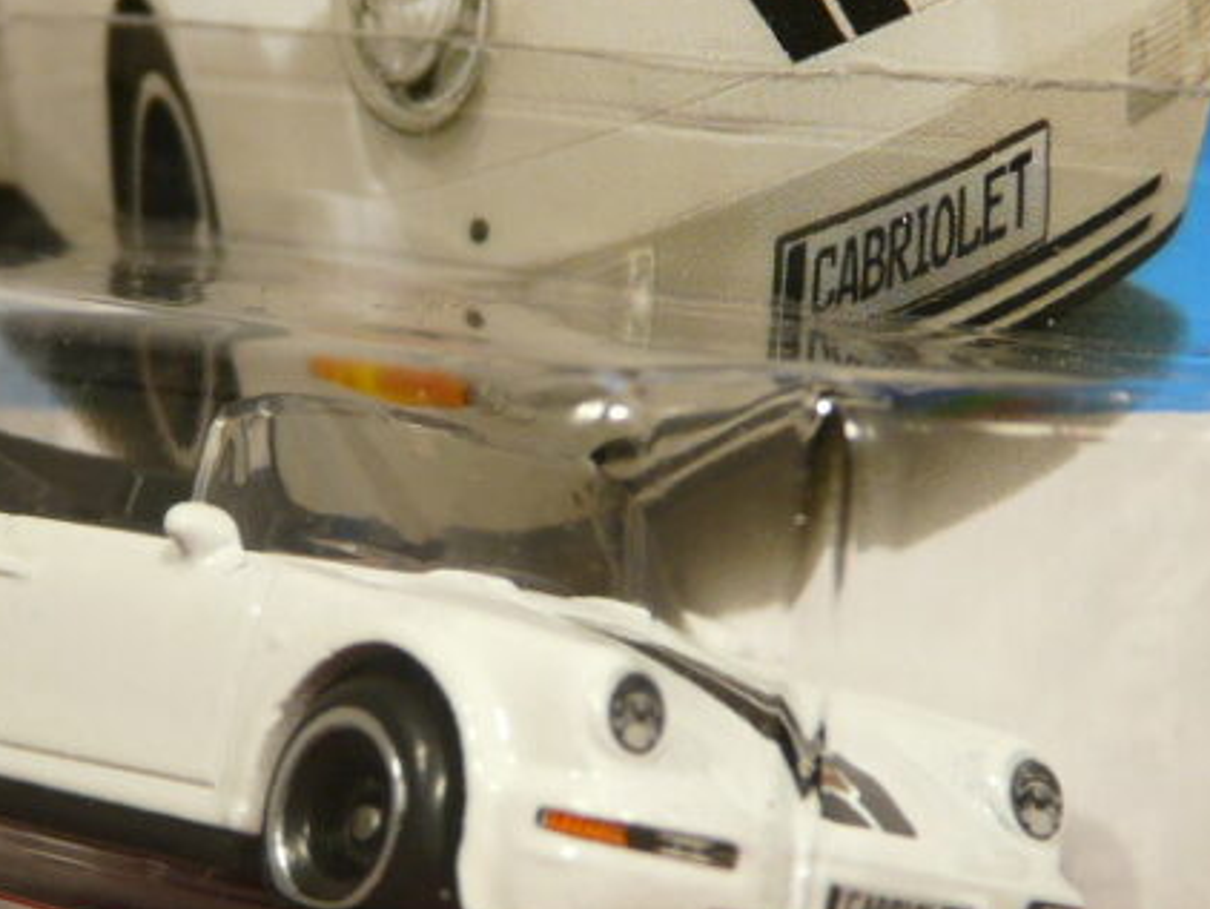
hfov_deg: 11.0
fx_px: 6260
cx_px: 433
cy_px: 559
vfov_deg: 8.3
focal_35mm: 179
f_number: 3.2
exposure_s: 1/60
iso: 100
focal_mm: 12.9
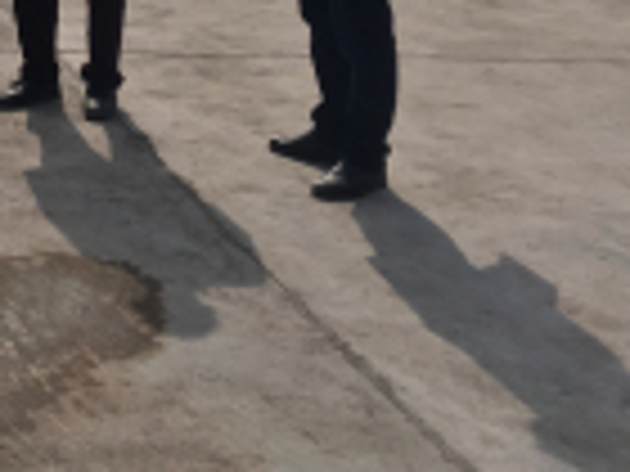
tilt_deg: -0.3
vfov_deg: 13.0
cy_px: -301
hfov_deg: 17.6
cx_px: -144
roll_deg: -1.8
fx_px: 1929
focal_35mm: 106
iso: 25
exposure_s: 1/2262
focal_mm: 4.15
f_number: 2.2
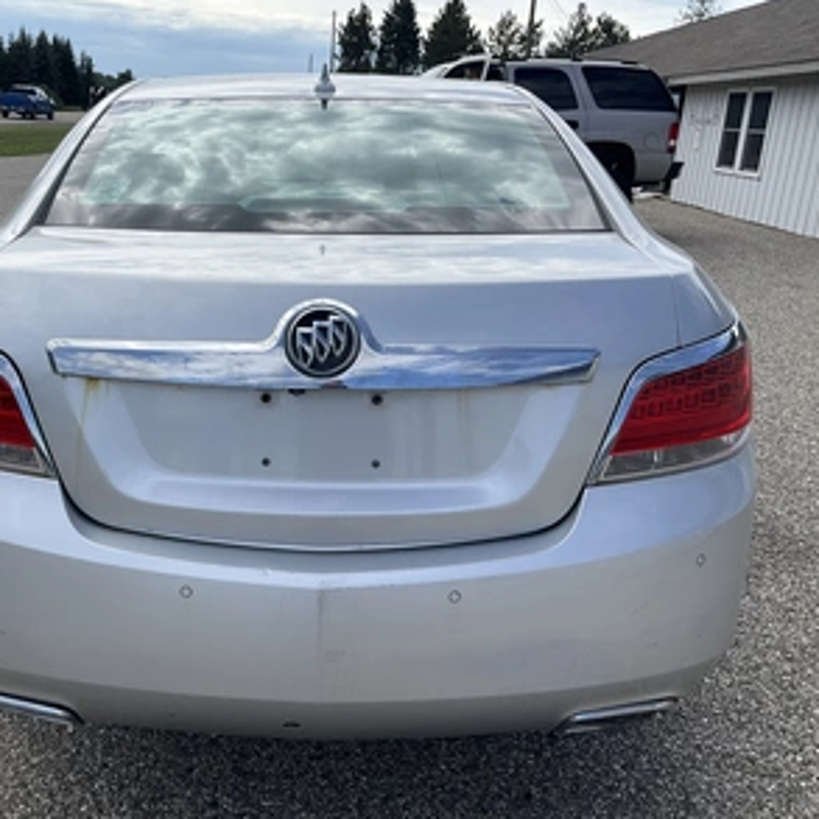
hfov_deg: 46.8
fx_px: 937
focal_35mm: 35
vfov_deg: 47.2
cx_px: 313
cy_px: 416
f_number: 1.8
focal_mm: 3
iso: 25
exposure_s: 1/1912
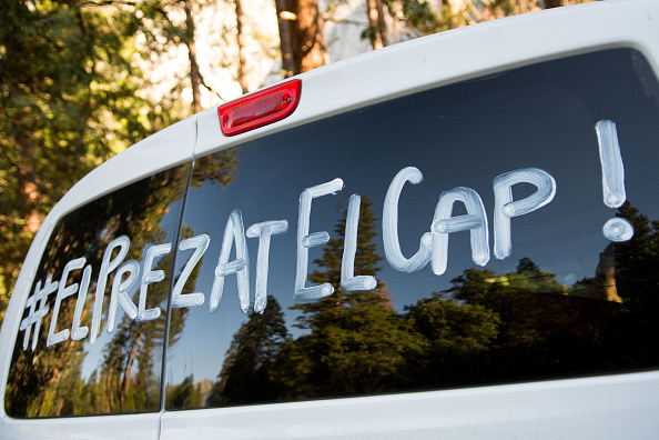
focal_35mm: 34
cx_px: 330
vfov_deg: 38.4
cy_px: 220
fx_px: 631
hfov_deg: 55.1
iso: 200
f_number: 2.8
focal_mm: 23
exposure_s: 1/200
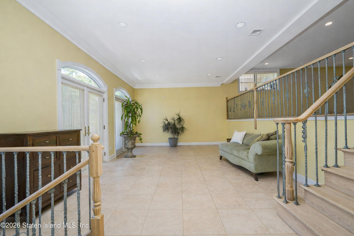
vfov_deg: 73.8
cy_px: 118
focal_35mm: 16
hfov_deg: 96.7
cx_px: 177
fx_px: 157
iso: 64
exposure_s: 1/40
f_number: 4.5
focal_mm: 16
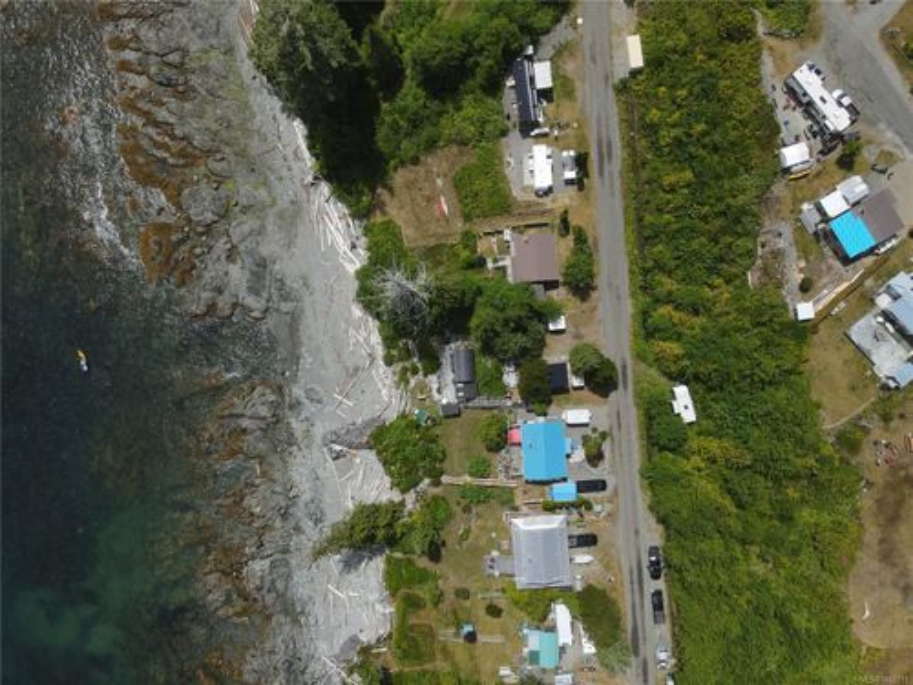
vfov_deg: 56.8
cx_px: 456
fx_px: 633
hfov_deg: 71.6
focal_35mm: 24
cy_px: 342
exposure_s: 1/1600
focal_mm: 4.5
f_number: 2.8
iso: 200
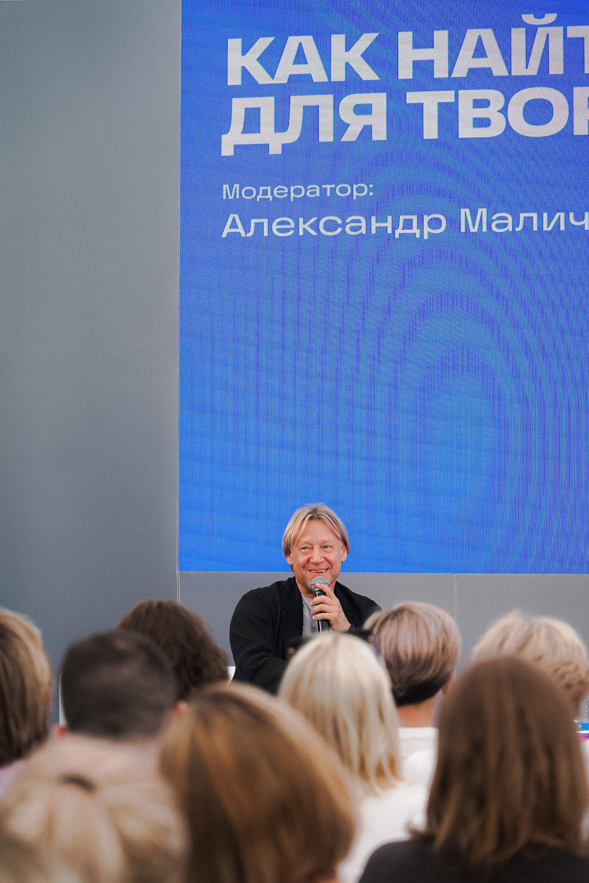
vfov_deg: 13.1
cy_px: 442
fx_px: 3853
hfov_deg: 8.7
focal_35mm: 157
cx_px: 294
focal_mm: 105
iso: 100
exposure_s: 1/160
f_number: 4
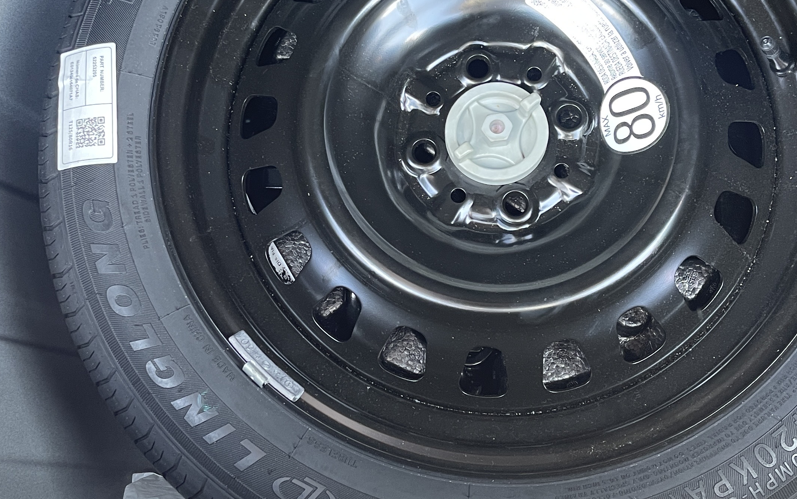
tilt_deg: -75.5
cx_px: 395
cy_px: 180
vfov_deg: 25.7
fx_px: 1086
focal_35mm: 50
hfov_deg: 40.3
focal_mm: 5.1
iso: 200
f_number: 1.6
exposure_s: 1/60
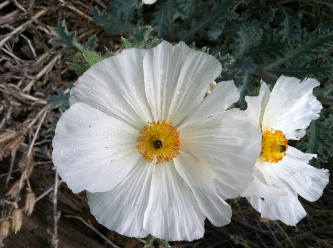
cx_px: 166
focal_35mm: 35
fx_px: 336
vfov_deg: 40.6
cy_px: 124
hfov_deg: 52.7
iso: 80
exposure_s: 1/950
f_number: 2.8
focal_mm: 3.85
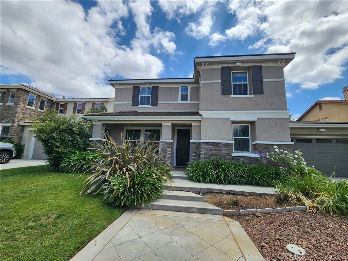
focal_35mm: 13
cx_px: 174
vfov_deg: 89.9
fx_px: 131
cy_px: 130
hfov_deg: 106.2
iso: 50
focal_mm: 2.2
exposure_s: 1/2339
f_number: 2.2
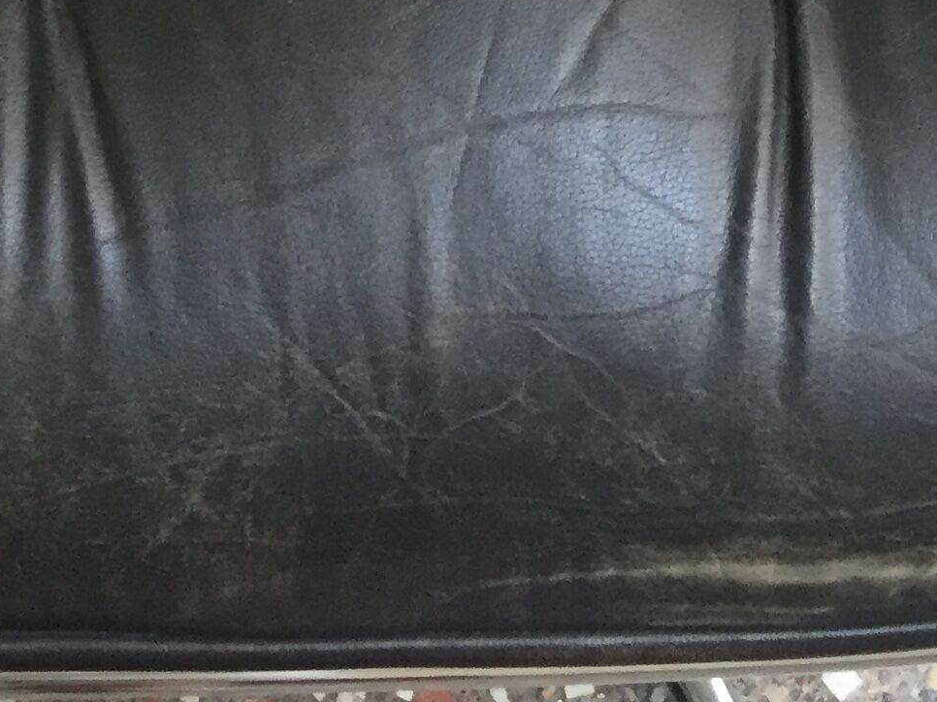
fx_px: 2652
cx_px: 384
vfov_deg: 12.6
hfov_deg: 20.0
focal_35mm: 98
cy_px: -849
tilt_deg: -48.5
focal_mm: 4.15
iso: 200
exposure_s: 1/33
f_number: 2.2
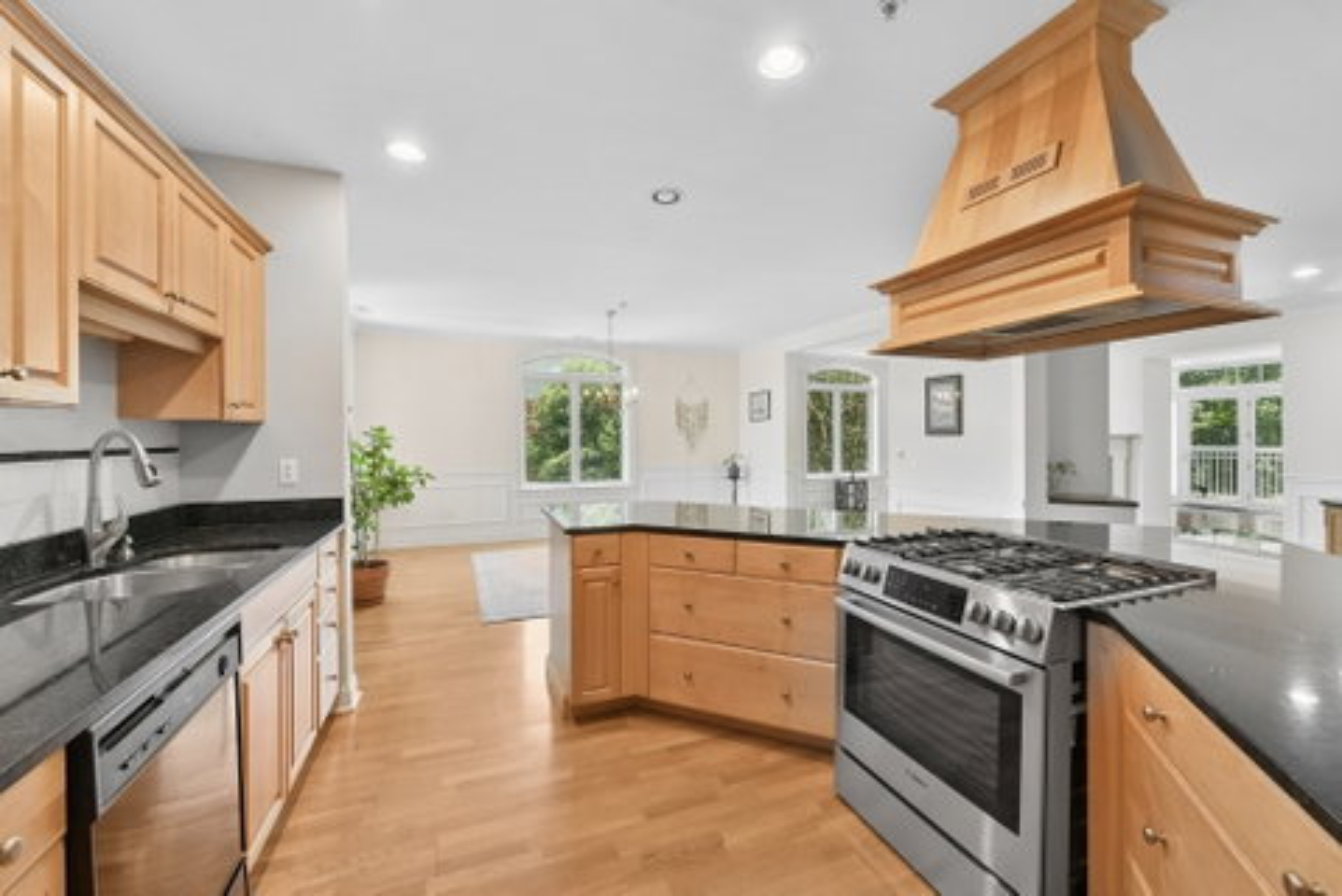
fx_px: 522
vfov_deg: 81.3
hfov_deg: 104.2
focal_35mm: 14
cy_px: 448
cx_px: 671
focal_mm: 14
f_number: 9
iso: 640
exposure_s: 1/10
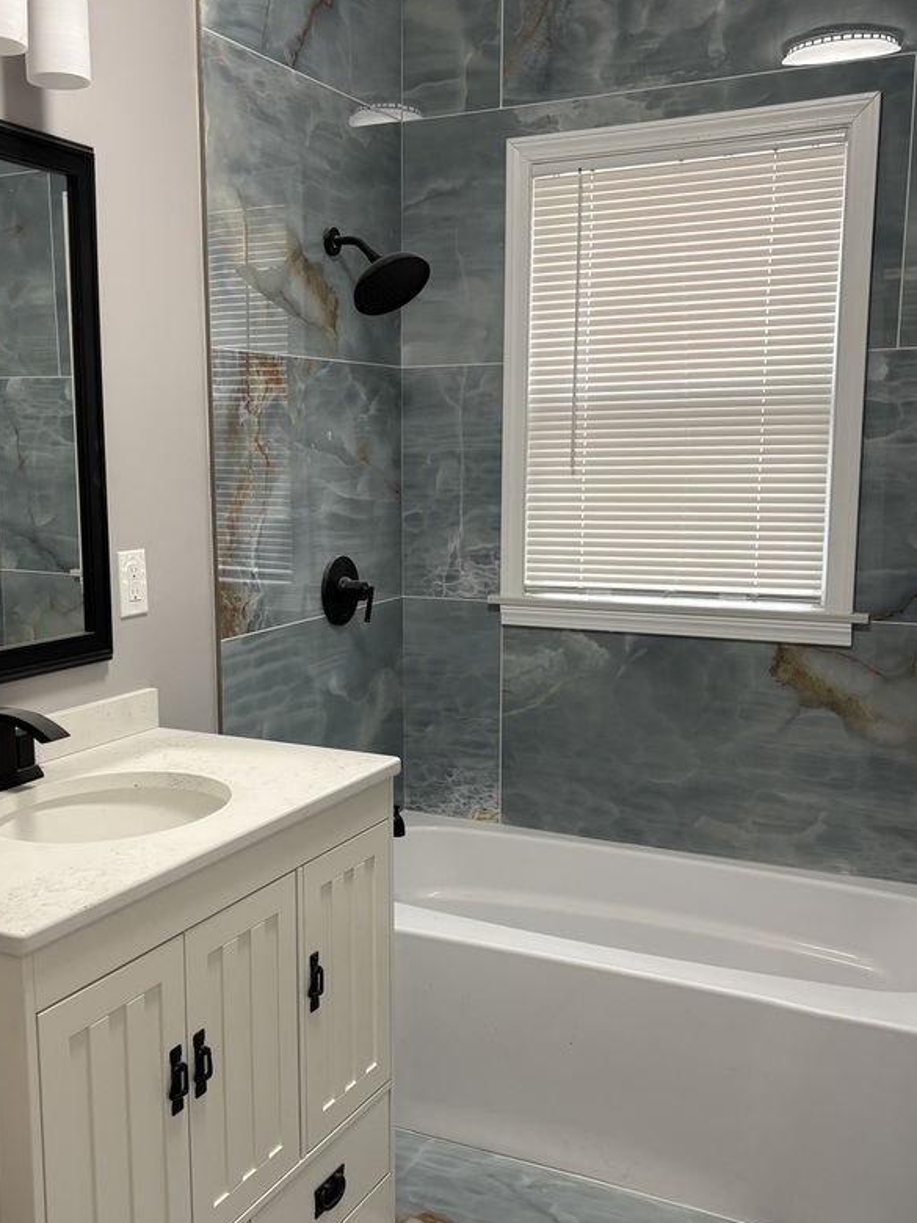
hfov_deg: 39.5
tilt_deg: -9.3
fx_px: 1272
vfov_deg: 51.3
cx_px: 367
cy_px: 648
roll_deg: +0.2
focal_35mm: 36
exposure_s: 1/60
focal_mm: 5.96
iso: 100
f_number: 1.6
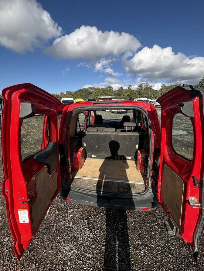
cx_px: 102
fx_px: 110
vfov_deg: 102.1
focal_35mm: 14
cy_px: 136
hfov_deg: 85.7
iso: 40
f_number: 2.2
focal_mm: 2.22
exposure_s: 1/821
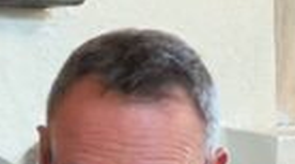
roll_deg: +1.0
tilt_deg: -0.8
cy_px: 358
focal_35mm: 1267
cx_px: -464
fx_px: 9892
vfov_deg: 1.0
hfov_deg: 1.7
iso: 640
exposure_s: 1/50
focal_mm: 16.89
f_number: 2.8
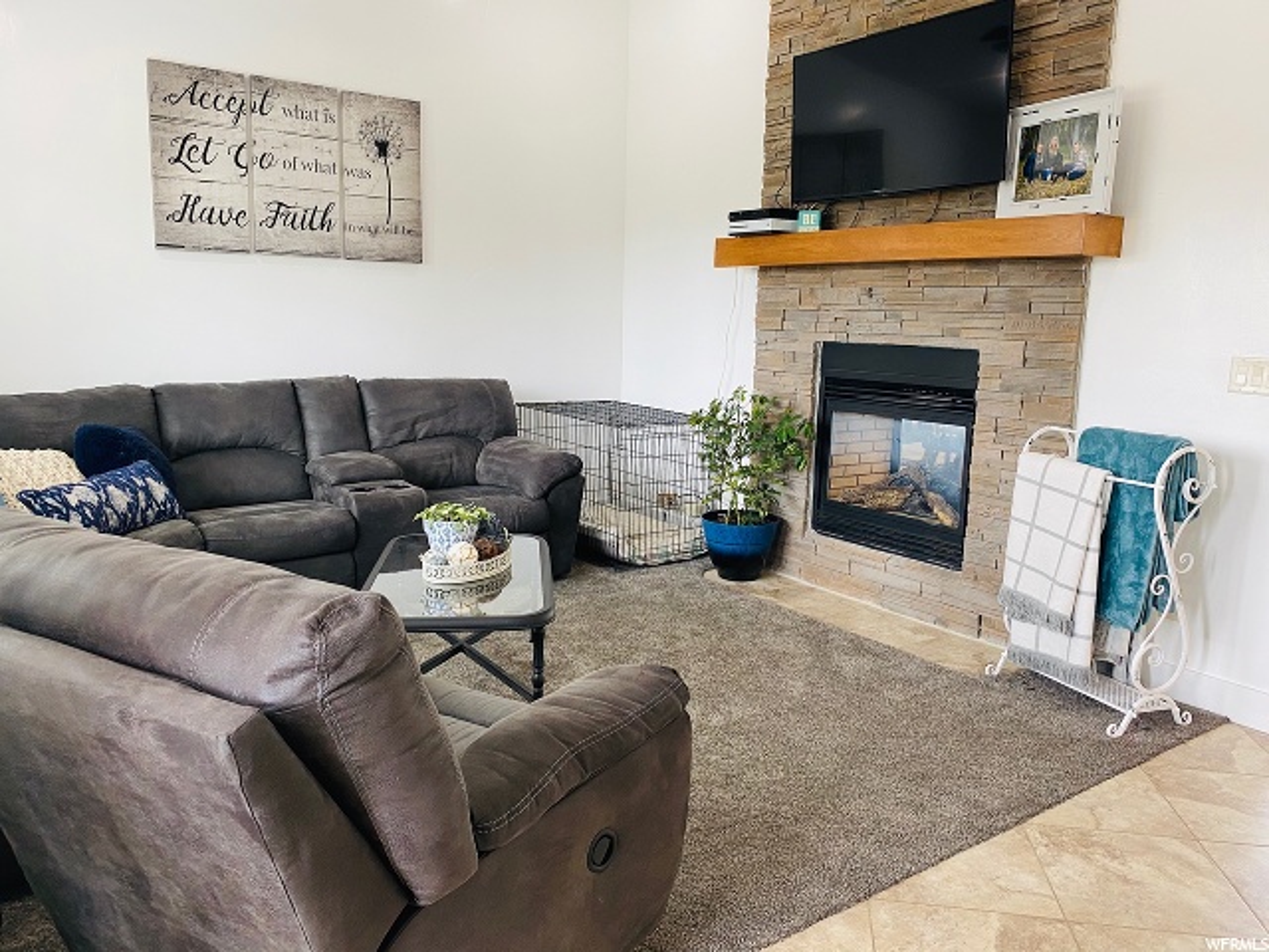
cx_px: 634
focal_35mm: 26
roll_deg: -1.8
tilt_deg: -9.4
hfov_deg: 67.3
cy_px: 476
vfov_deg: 53.1
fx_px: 953
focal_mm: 4.25
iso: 80
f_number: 1.8
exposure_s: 1/60
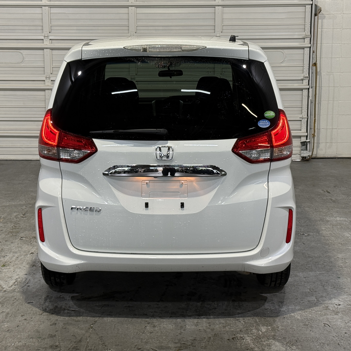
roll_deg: -0.1
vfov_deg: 27.3
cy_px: 158
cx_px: 165
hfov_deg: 27.3
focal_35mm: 63
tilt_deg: -8.5
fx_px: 723
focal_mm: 6.76
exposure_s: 1/60
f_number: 1.78
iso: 64
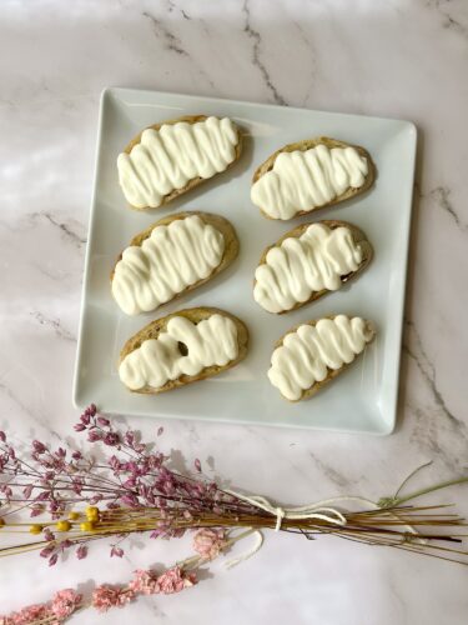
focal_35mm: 48
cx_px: 234
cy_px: 312
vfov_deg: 39.7
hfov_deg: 30.3
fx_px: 865
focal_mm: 6.86
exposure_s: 1/1565
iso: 80
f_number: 1.78
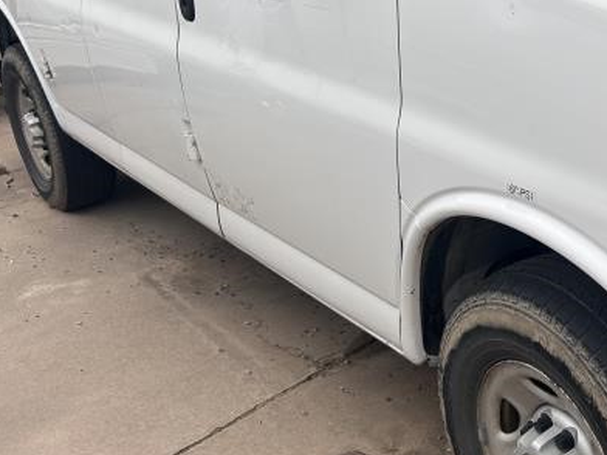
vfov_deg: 27.3
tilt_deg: -17.0
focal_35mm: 53
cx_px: 613
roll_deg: +3.7
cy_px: 142
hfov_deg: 33.0
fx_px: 929
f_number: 1.5
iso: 40
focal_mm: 5.7
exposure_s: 1/205
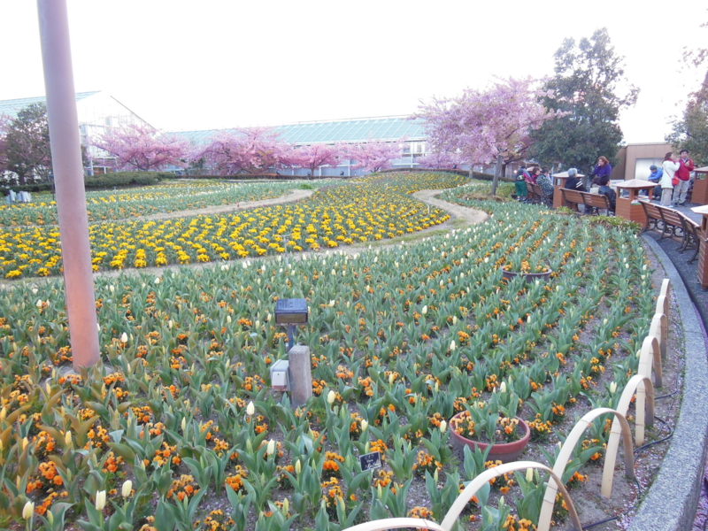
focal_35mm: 25
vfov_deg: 54.9
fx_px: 511
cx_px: 354
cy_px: 266
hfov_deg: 69.4
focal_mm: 4.5
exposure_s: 1/30
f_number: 3.5
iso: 200
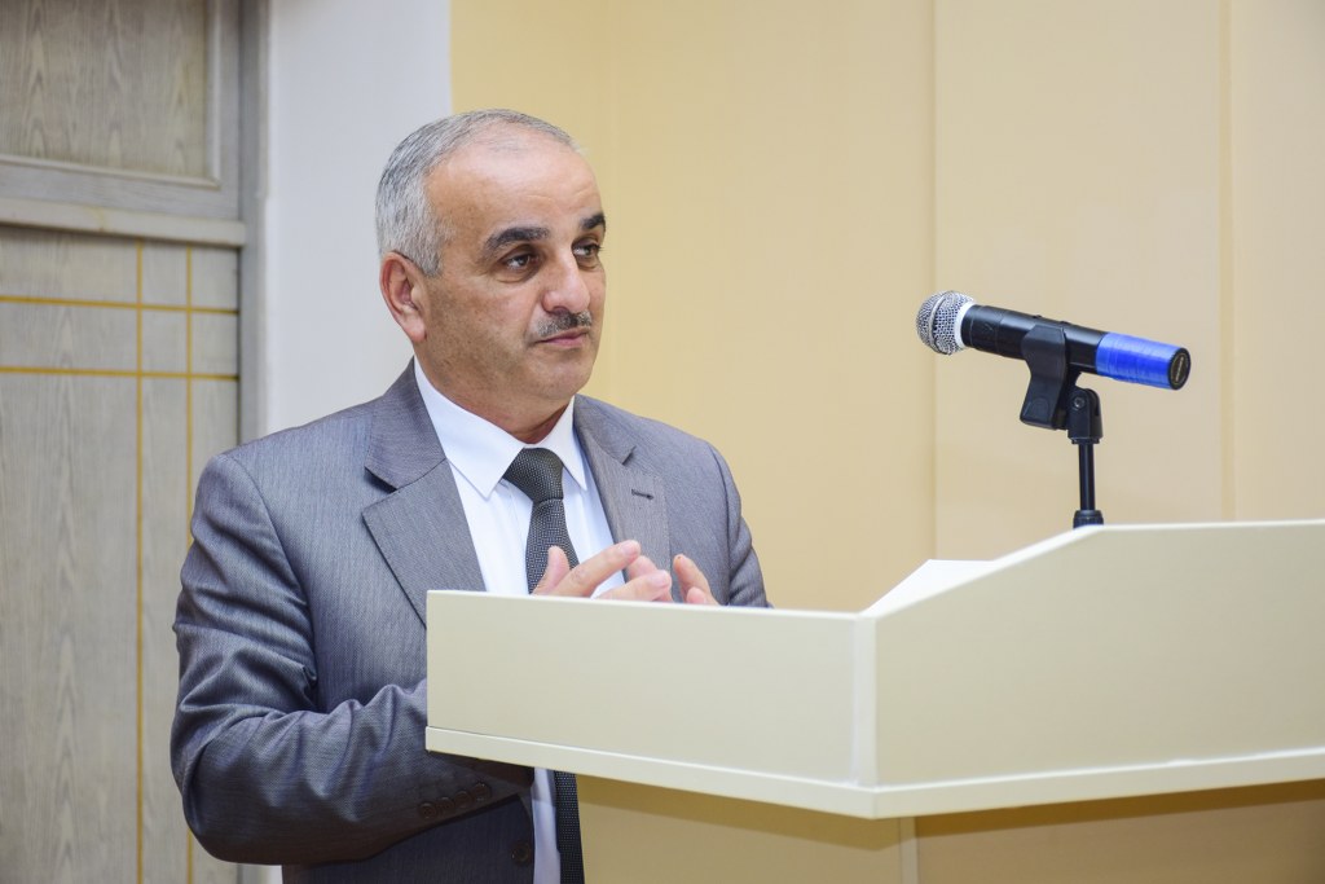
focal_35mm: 78
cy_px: 442
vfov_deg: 17.5
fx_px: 2871
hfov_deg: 26.0
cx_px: 662
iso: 400
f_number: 4.8
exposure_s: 1/80
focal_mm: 52
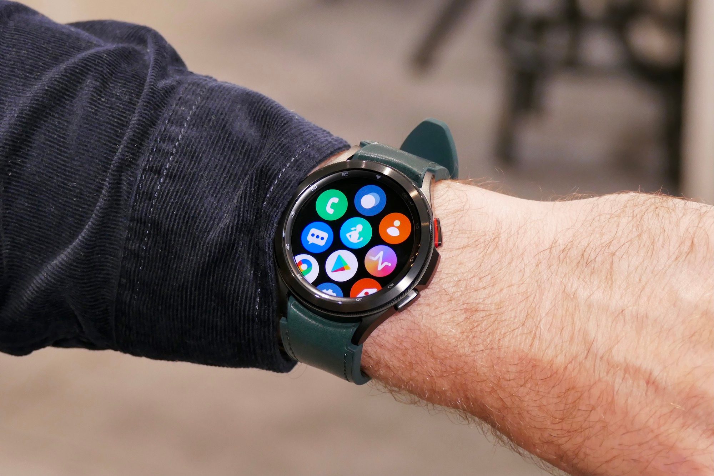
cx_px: 357
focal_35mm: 130
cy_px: 238
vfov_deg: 10.5
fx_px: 2578
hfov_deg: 15.8
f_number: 4
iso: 800
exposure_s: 1/80
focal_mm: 47.46
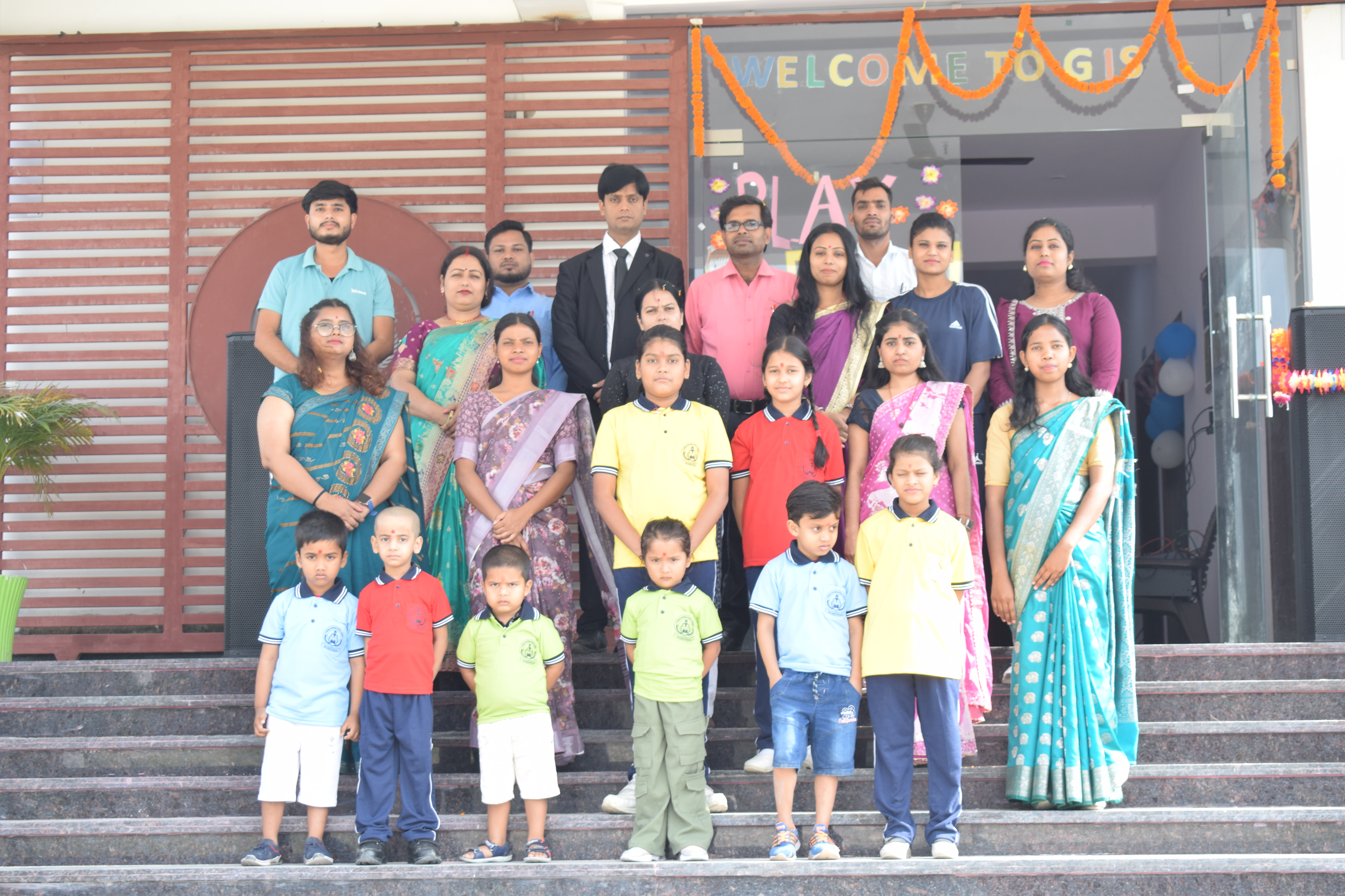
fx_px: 2802
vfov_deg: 18.2
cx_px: 672
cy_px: 448
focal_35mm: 75
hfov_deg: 27.0
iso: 250
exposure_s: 1/100
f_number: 5.6
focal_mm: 50
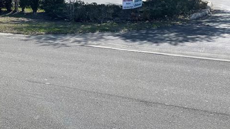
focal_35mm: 61
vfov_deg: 18.7
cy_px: -22
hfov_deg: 31.7
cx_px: -2
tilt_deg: +0.4
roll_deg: -0.3
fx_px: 372
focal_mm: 4.2
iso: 32
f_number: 1.6
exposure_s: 1/4464
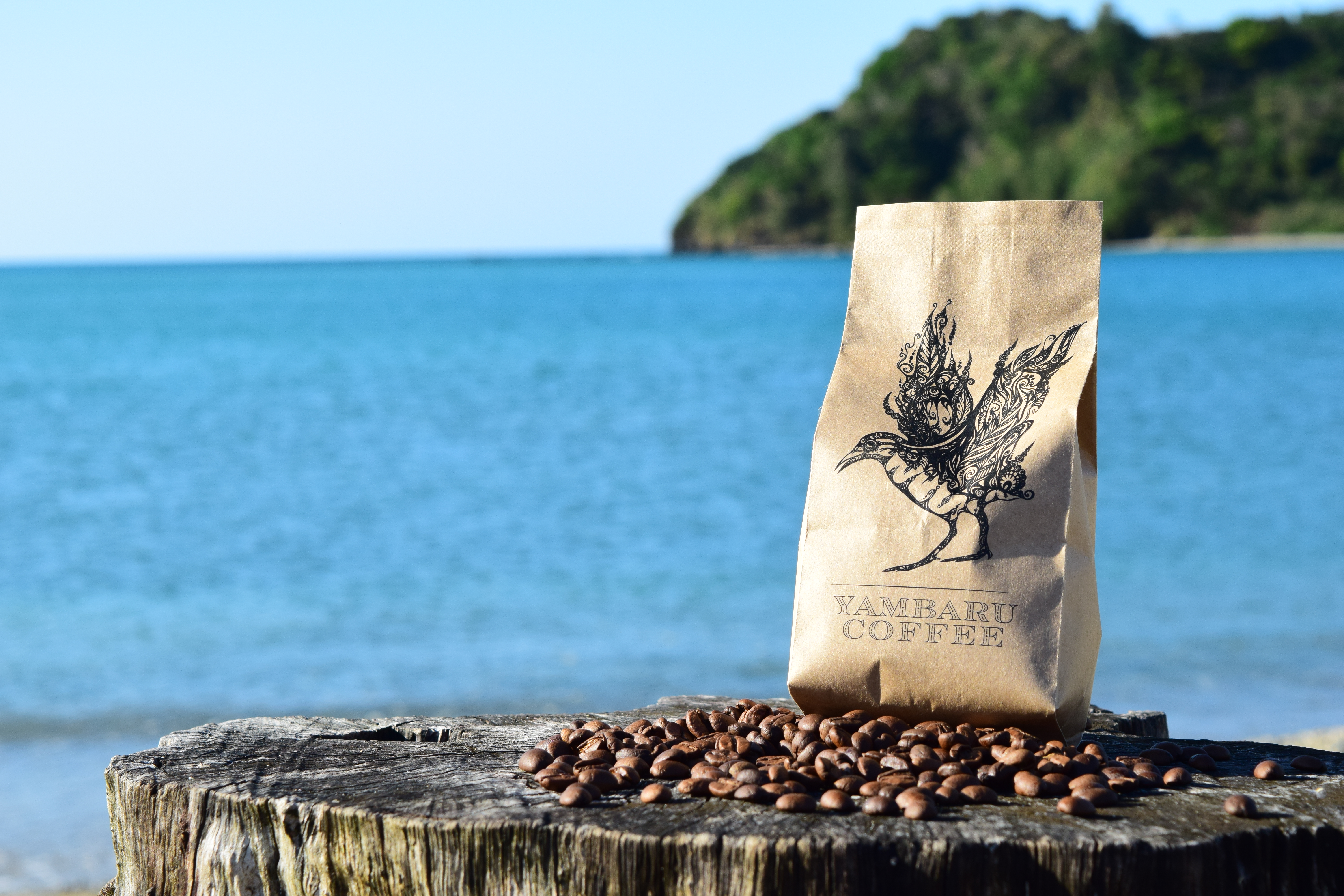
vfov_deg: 16.6
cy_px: 448
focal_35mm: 82
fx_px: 3080
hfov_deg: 24.6
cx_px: 672
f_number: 11
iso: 400
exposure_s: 1/500
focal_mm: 55
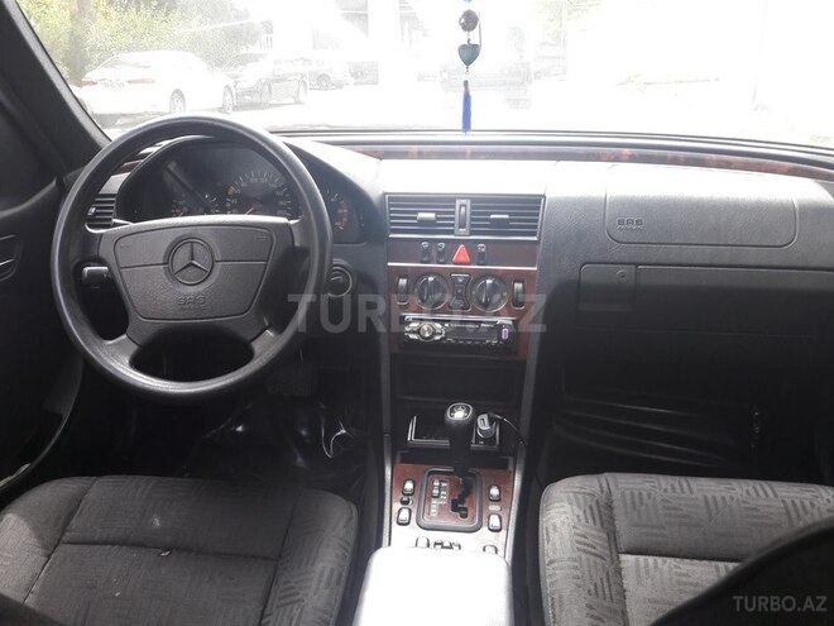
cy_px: 313
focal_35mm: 28
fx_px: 675
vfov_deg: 49.7
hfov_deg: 63.4
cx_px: 417
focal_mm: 3.7
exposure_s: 1/50
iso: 64
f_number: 1.9
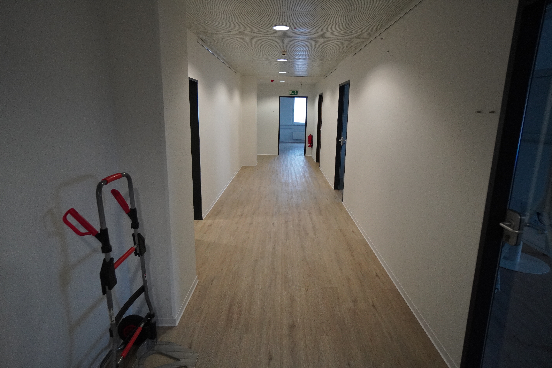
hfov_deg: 81.2
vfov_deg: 59.5
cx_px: 276
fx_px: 322
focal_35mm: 21
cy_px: 184
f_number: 4
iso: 2000
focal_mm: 14
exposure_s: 1/160
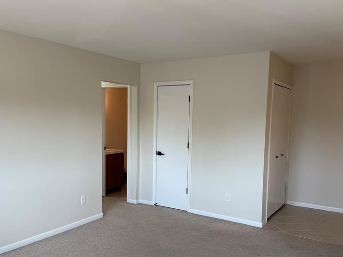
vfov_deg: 42.9
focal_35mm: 33
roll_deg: -0.7
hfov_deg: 55.3
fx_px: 327
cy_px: 144
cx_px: 156
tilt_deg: -4.5
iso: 50
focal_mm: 6.76
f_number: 1.78
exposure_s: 1/120
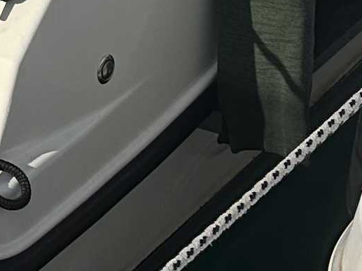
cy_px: -606
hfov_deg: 9.7
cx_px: -395
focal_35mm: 187
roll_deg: -0.7
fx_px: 1956
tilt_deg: -11.9
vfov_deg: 6.9
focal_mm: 6.86
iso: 80
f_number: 1.78
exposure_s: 1/5848
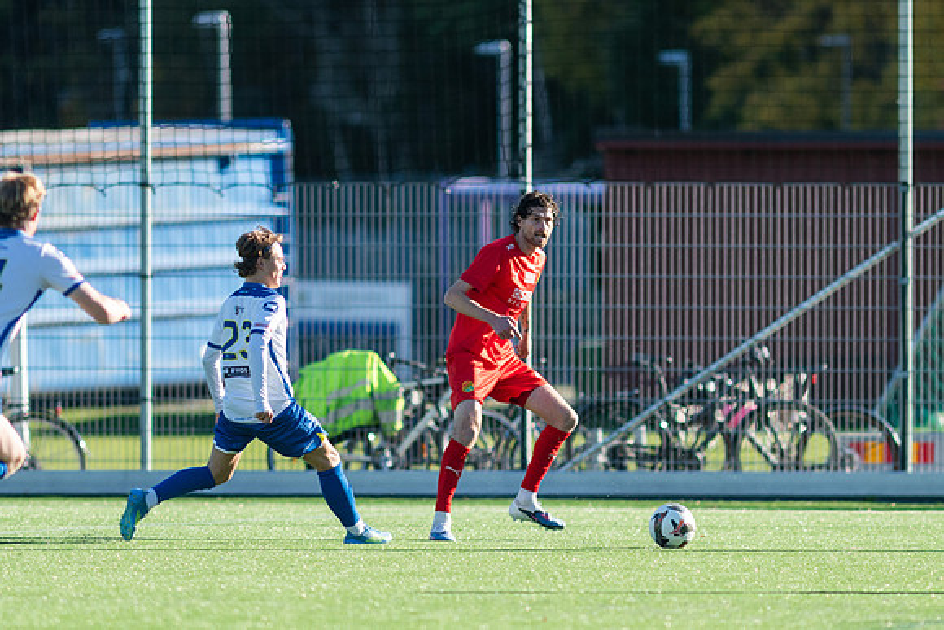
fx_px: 15736
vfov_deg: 2.3
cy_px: 315
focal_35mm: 600
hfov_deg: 3.4
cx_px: 472
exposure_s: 1/2000
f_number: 3.2
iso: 280
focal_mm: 300
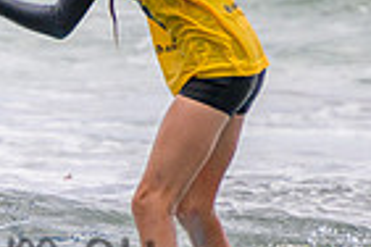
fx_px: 23309
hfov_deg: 0.9
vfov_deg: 0.6
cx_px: -302
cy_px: 138
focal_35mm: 2262
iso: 250
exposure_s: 1/2000
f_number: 5.6
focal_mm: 400
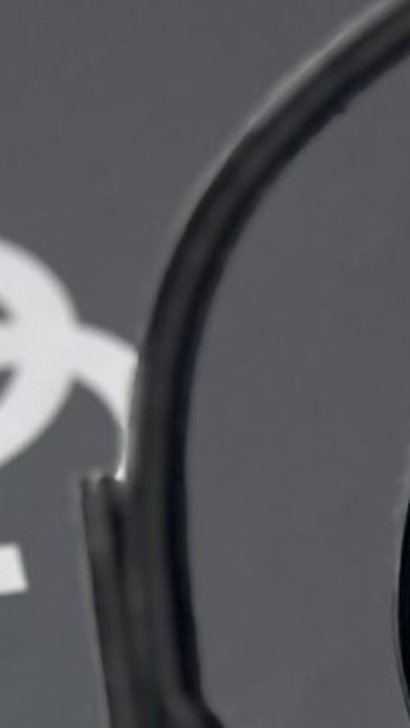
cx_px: 1108
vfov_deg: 11.6
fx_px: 3399
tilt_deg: -62.2
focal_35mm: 176
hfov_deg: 6.5
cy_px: 1154
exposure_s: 1/218
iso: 40
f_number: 1.5
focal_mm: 5.7
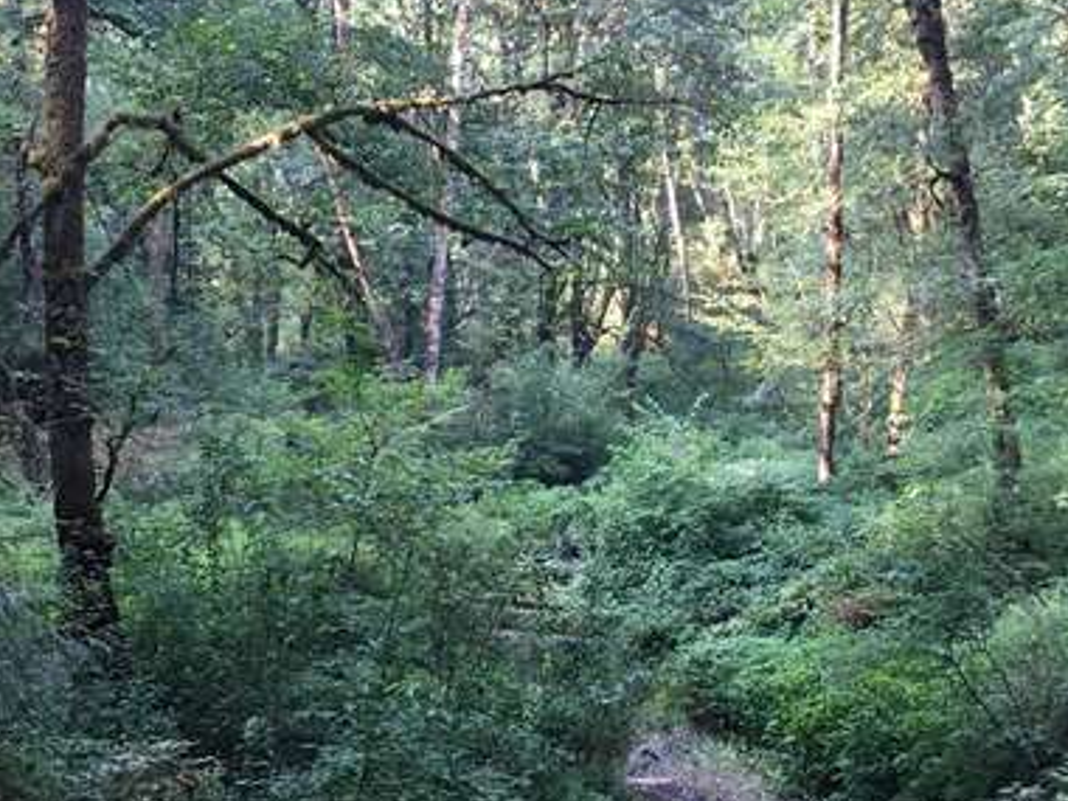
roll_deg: +1.0
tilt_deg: -1.4
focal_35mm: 61
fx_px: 1882
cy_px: 447
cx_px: 672
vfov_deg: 24.0
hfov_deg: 31.5
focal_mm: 4.15
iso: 32
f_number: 2.2
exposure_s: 1/30
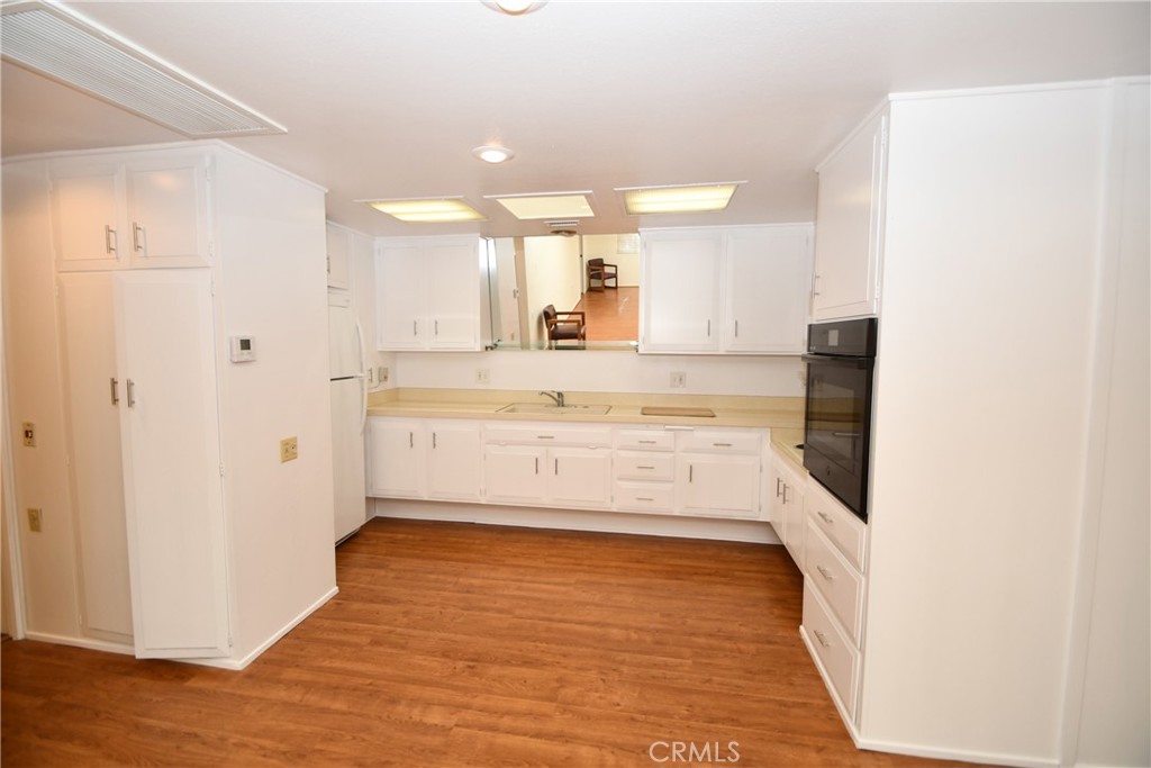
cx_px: 576
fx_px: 480
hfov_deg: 100.4
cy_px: 384
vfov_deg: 77.3
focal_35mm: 15
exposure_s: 1/60
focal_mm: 10
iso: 220
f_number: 4
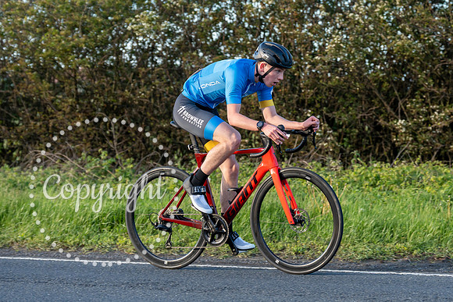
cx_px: 294
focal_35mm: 137
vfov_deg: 10.0
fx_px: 1721
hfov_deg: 15.0
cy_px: 106
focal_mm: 104
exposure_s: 1/1000
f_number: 4
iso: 1000
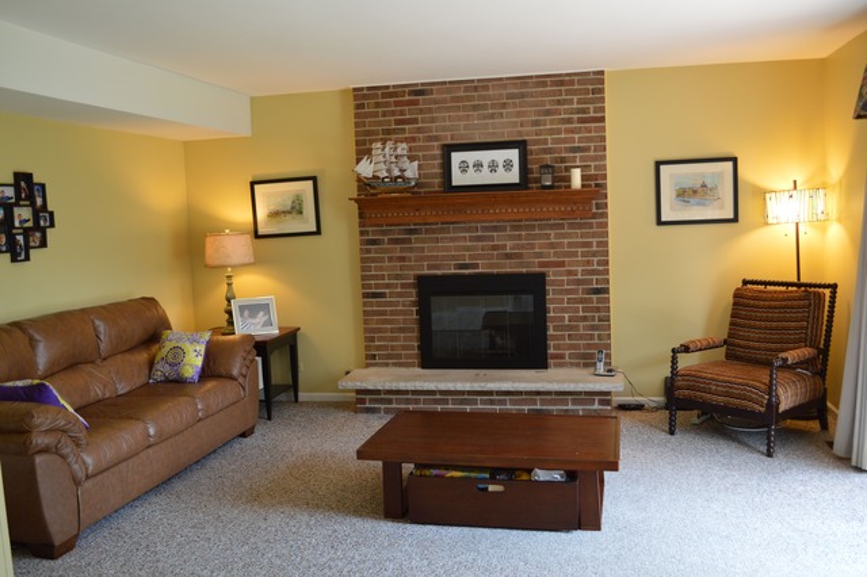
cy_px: 288
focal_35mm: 30
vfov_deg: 43.6
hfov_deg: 62.0
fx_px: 722
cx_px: 434
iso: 400
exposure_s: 1/60
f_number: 3.8
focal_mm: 20
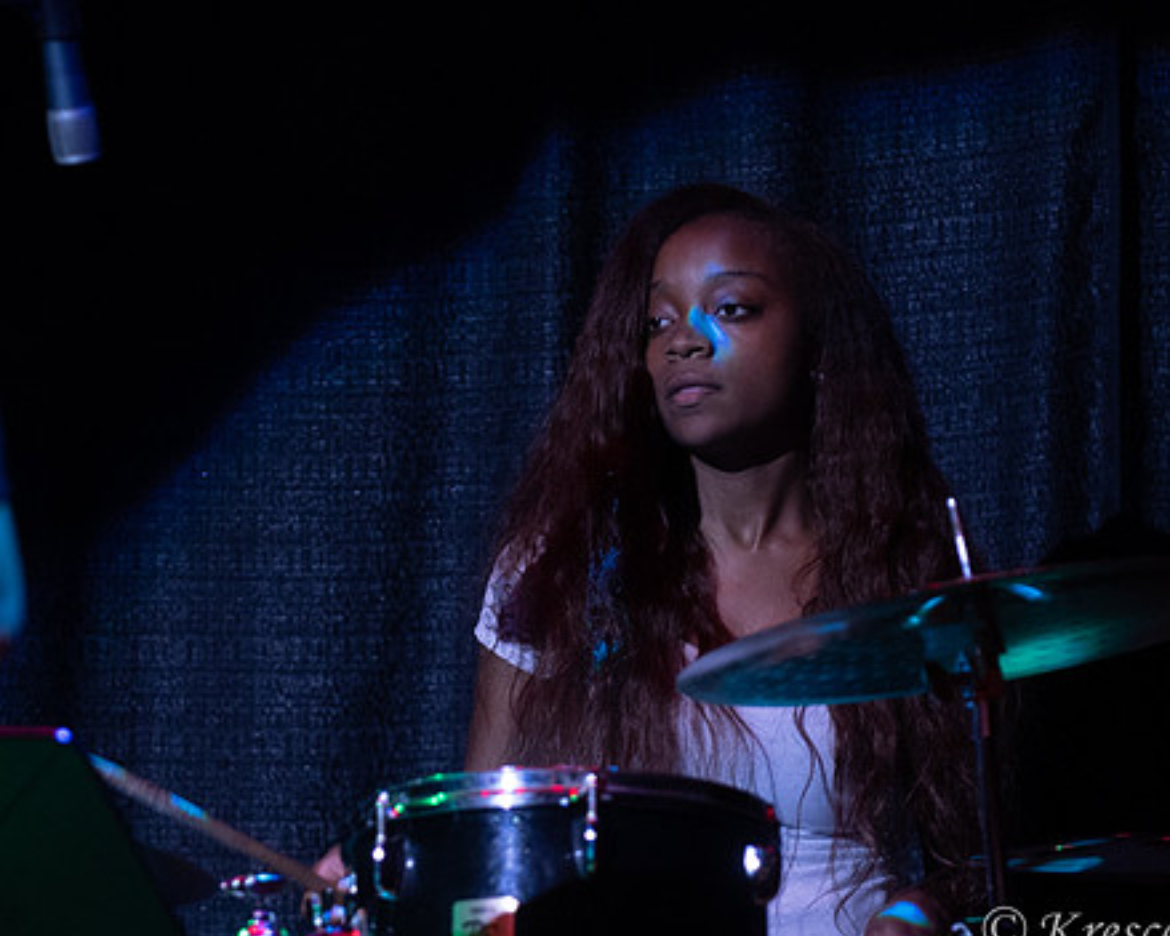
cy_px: 422
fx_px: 10455
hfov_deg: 6.4
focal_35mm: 302
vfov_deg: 5.1
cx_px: 601
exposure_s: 1/200
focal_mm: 130
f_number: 2.8
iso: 1600
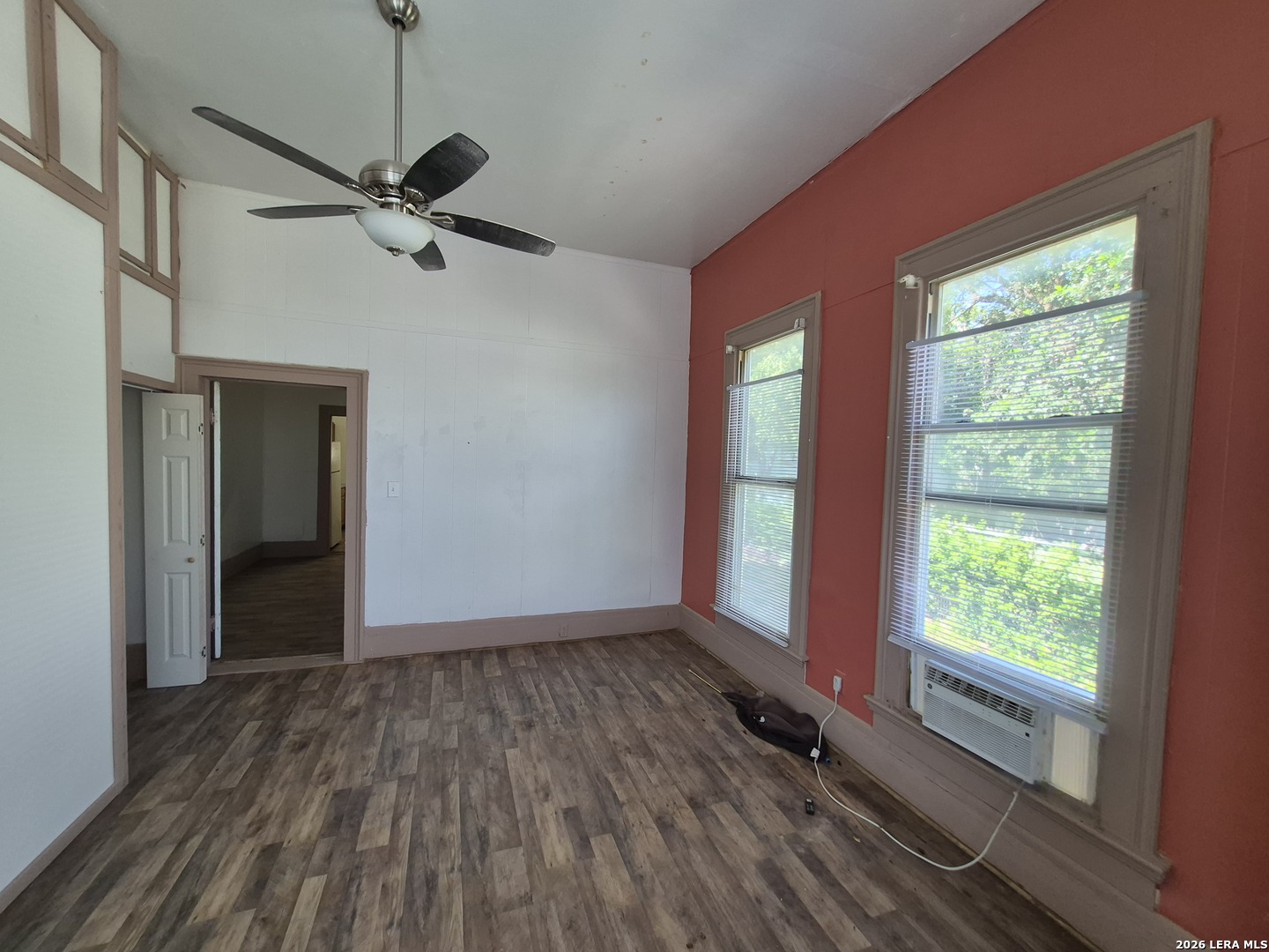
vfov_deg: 89.9
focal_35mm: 13
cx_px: 634
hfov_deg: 106.2
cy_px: 476
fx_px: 477
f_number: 2.2
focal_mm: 1.74
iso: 64
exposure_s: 1/60
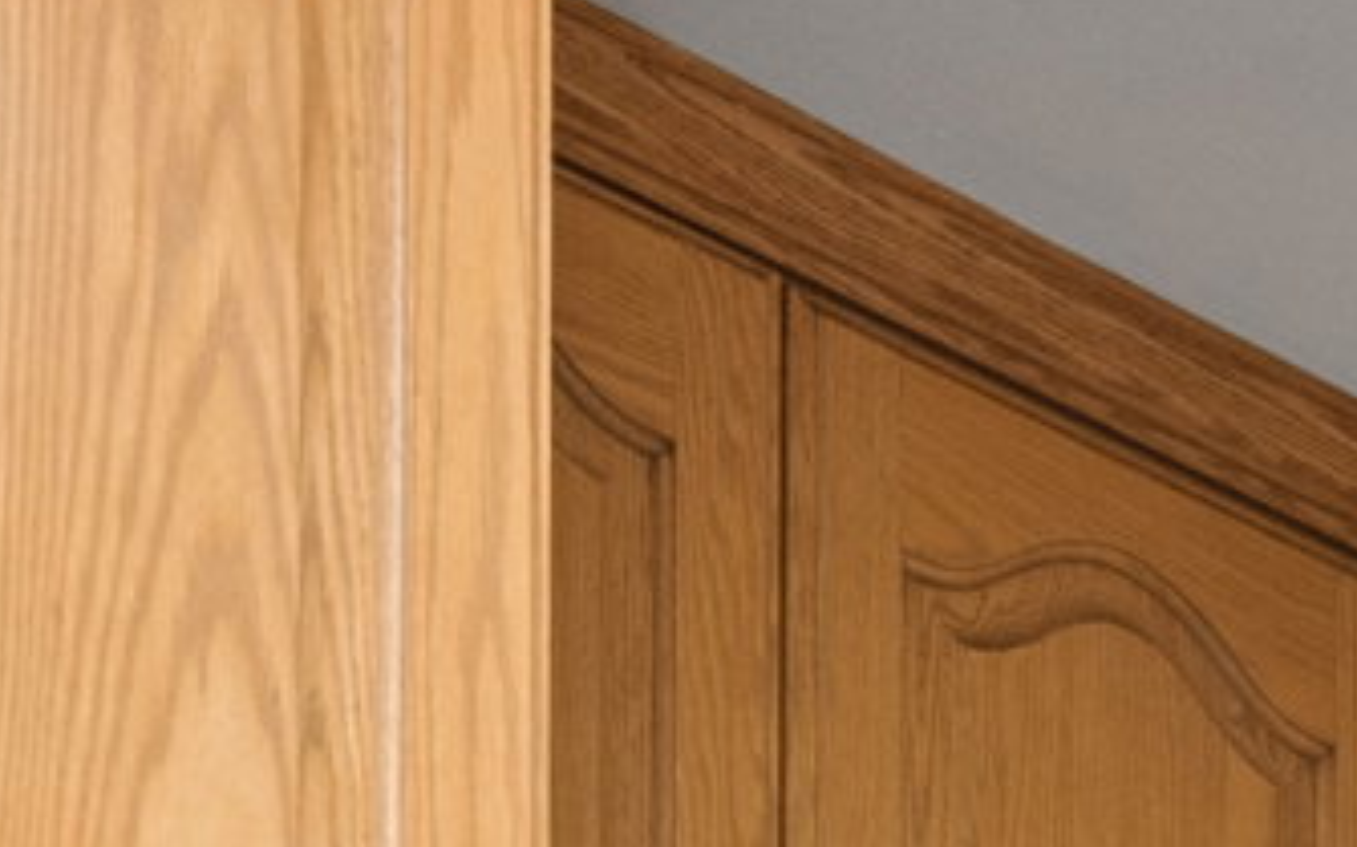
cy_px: 3358
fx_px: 5064
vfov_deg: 7.2
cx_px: 1827
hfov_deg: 14.5
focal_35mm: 137
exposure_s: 1/5
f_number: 8
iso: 500
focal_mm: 18
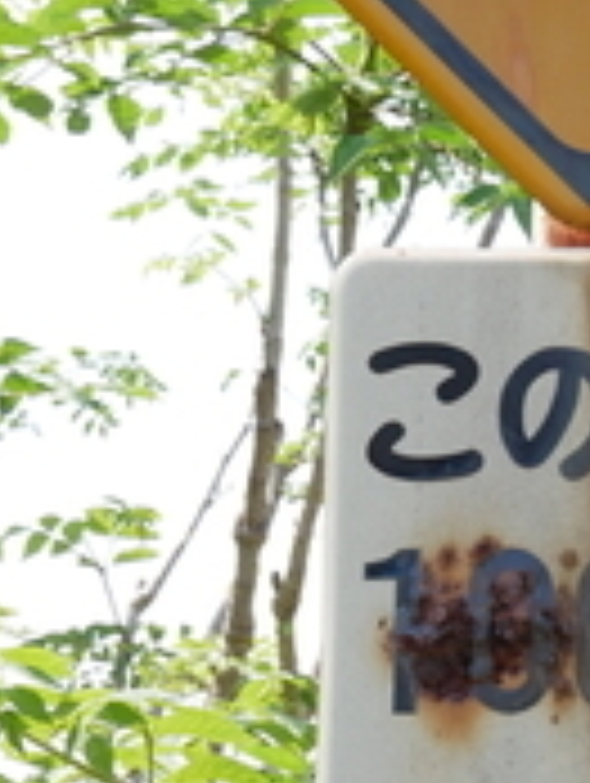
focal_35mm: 186
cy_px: 225
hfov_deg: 8.0
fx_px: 4217
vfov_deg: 10.6
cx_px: 633
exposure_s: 1/200
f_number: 7.1
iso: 200
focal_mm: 27
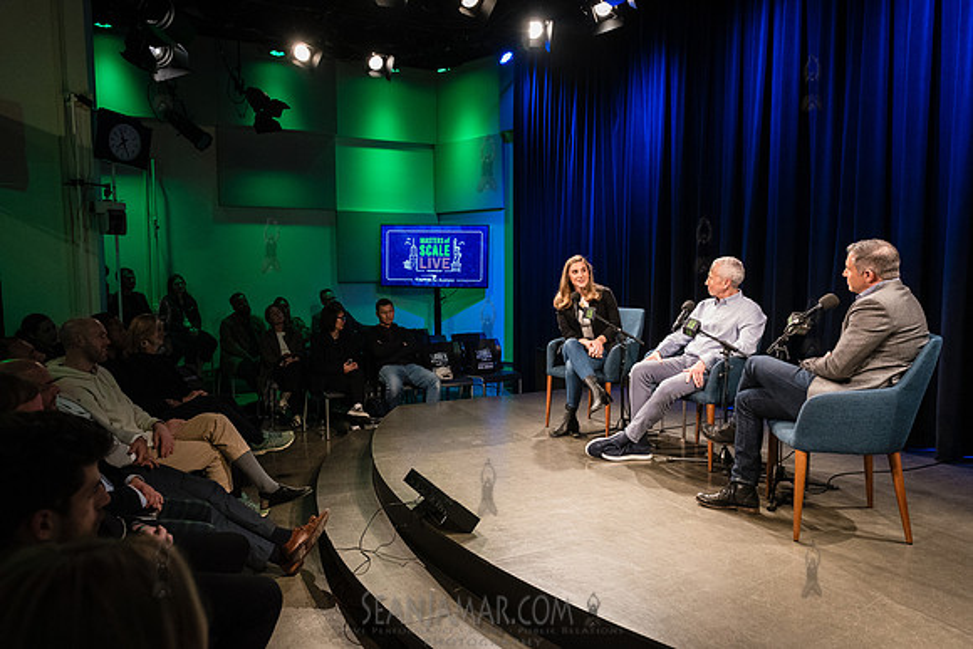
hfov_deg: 72.4
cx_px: 486
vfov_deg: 52.1
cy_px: 324
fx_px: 664
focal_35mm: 25
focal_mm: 24
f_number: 4
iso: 3200
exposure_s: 1/200
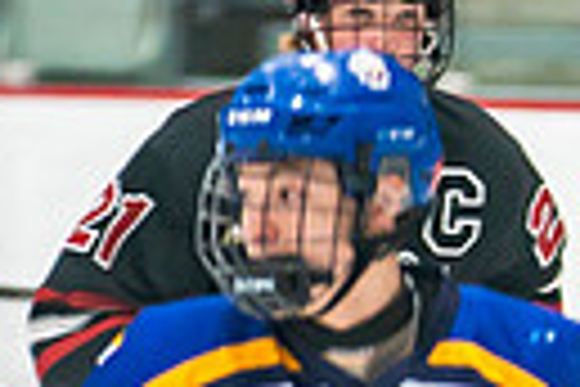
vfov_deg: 0.9
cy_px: 753
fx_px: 24358
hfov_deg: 1.4
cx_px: 893
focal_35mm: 1512
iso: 640
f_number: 2.8
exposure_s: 1/640
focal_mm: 200
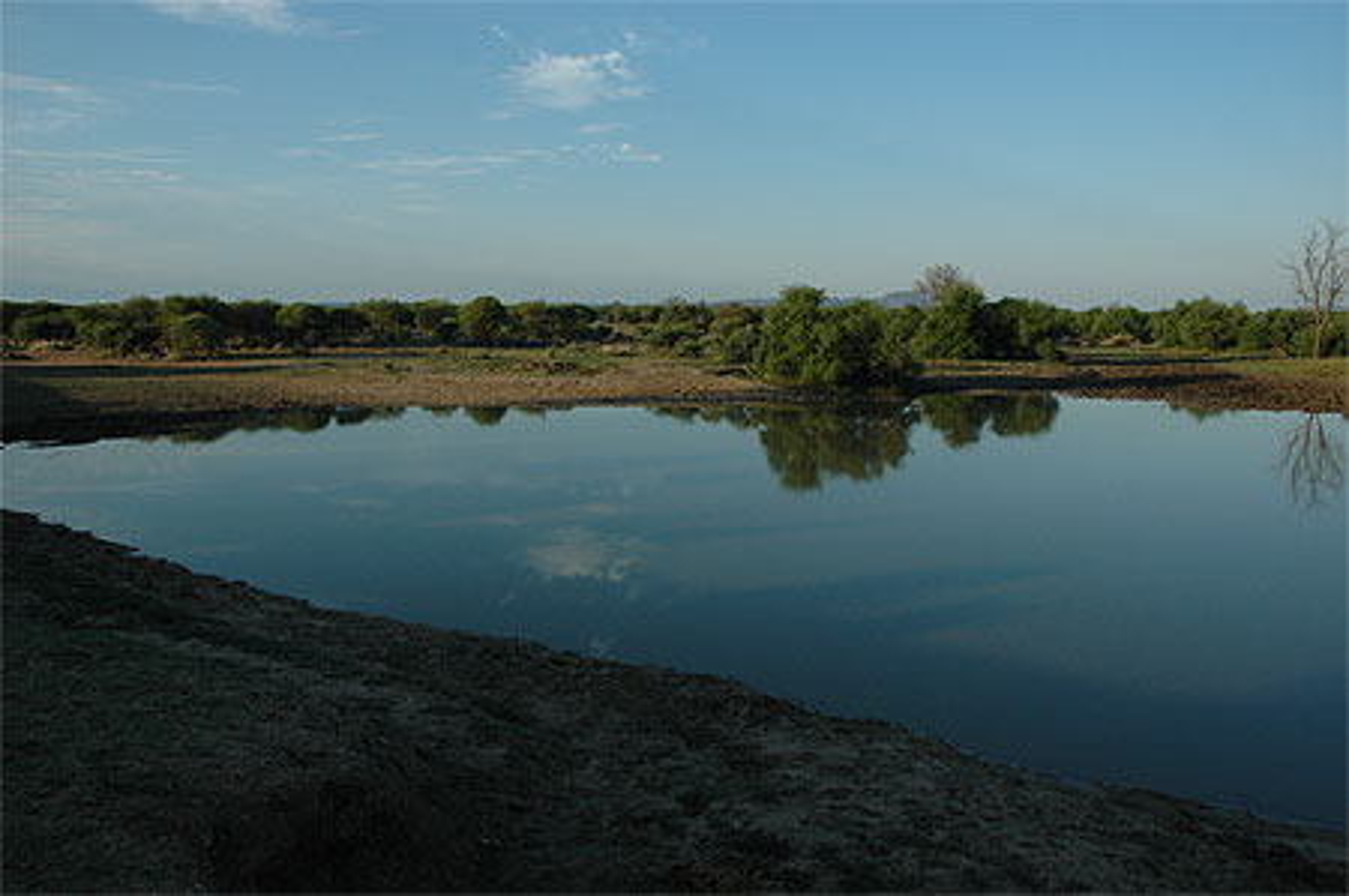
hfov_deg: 67.4
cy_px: 448
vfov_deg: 47.8
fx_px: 1011
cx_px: 674
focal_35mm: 27
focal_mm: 18
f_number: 9
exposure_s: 1/320
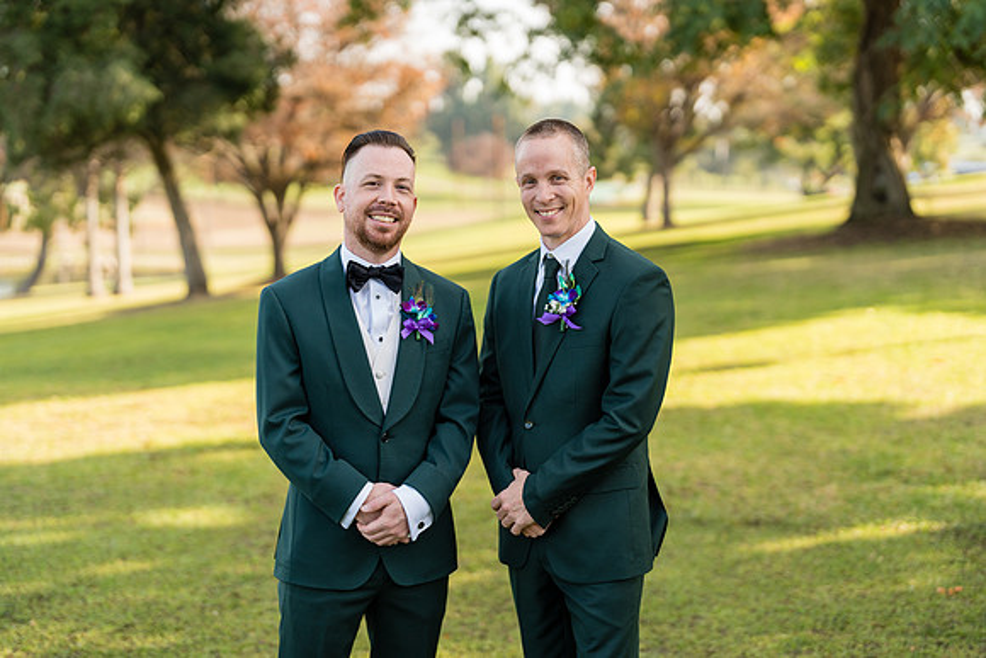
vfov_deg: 27.0
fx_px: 1370
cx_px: 493
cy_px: 329
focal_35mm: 50
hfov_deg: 39.6
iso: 200
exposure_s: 1/2000
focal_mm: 50
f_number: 1.6
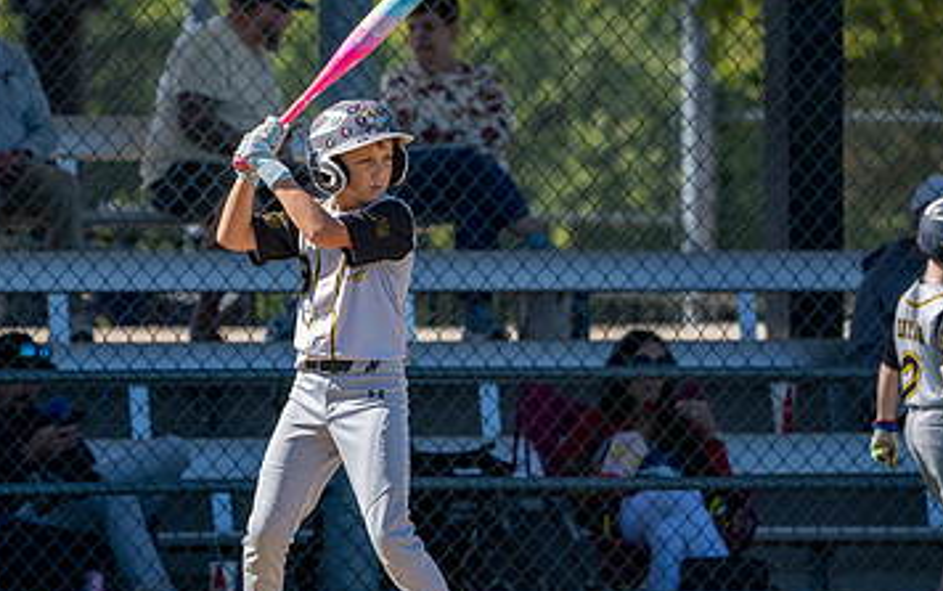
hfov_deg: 4.0
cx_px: 290
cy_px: 280
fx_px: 13398
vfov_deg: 2.5
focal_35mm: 521
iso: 1000
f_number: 5.6
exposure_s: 1/4000
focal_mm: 285
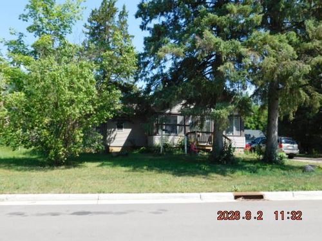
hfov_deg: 60.0
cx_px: 161
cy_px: 120
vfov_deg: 46.8
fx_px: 279
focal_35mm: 30
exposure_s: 1/640
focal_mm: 5.3
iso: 125
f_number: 3.2
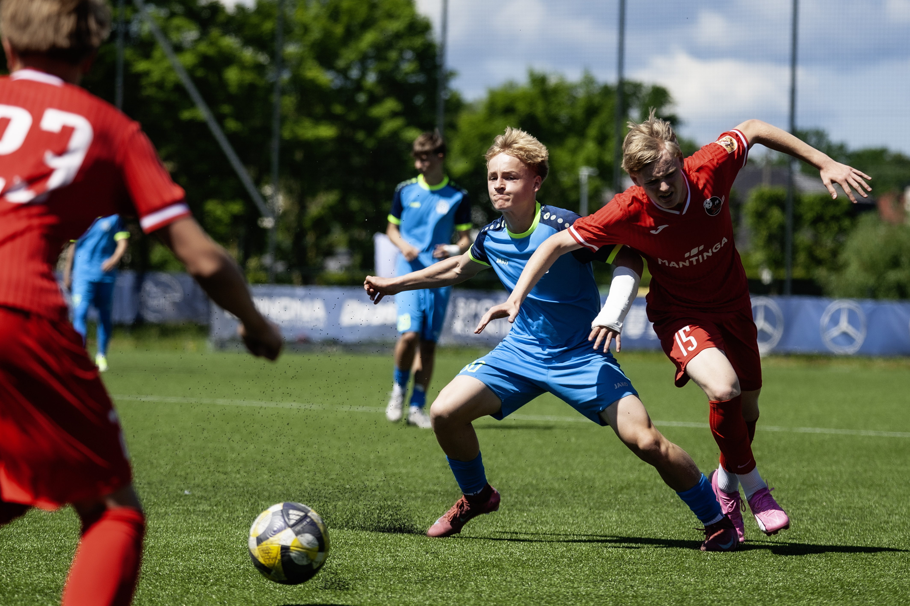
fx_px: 4294
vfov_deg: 8.1
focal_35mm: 170
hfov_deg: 12.1
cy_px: 303
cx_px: 455
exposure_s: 1/2500
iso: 250
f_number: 4
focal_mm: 170
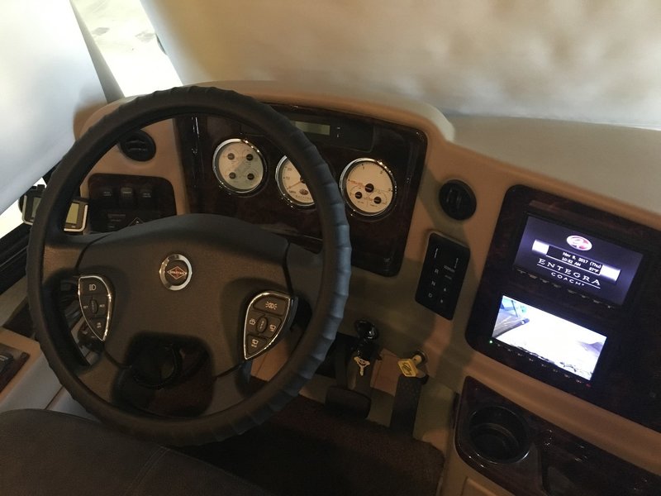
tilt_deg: -45.4
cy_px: 248
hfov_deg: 61.7
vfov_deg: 48.2
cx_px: 330
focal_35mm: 29
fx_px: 554
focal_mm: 4.15
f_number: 2.2
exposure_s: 1/15
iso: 320
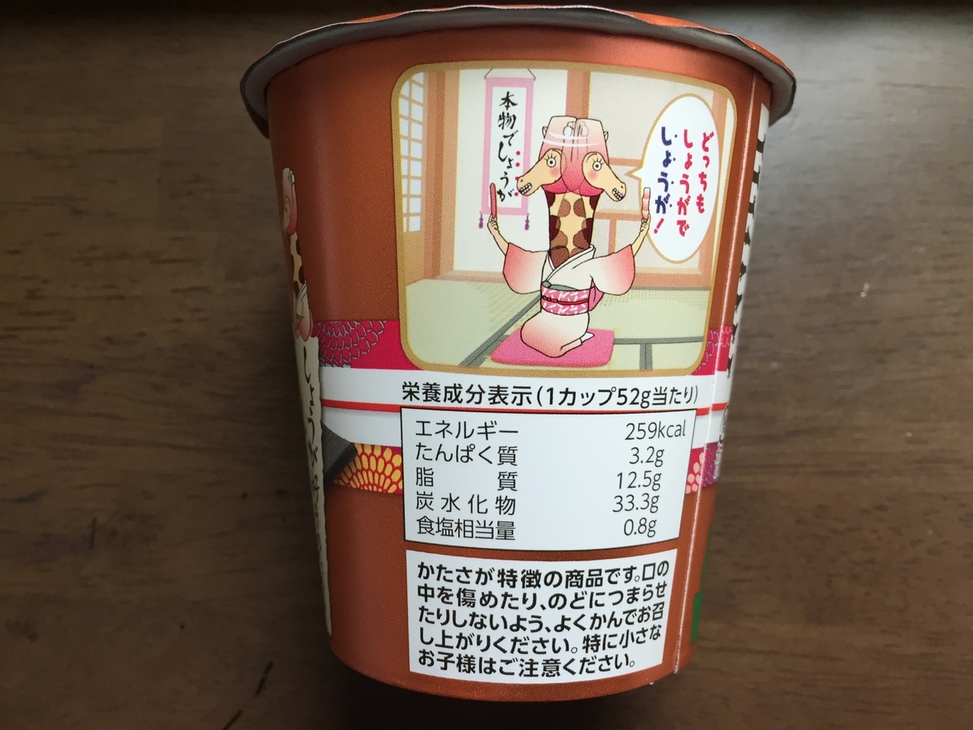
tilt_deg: -80.9
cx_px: 486
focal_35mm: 29
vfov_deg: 48.2
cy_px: 365
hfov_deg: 61.7
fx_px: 815
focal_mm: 4.15
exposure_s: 1/30
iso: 32
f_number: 2.2
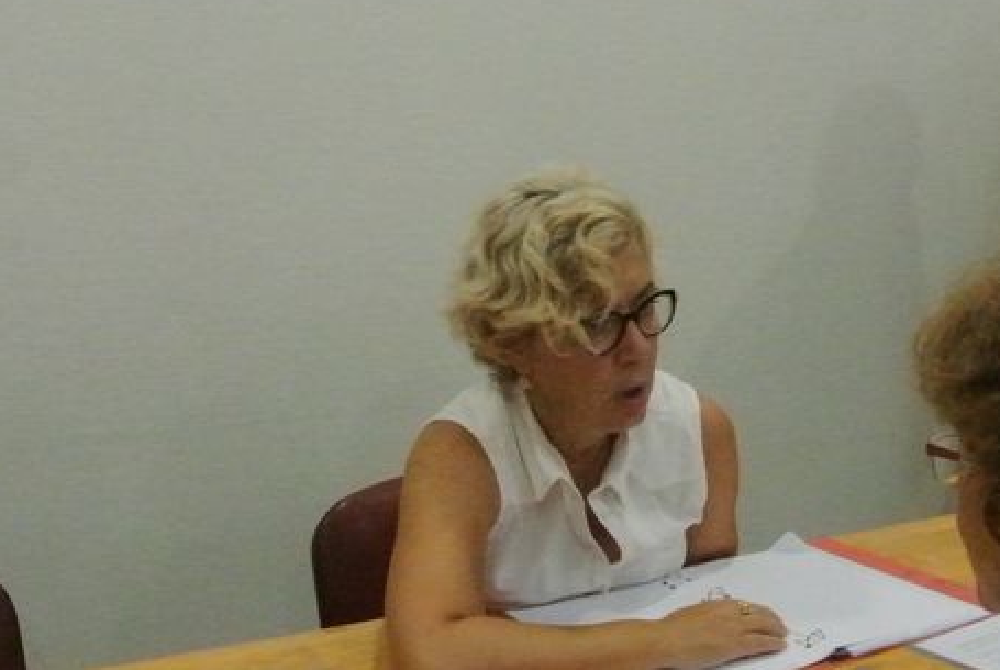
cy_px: 454
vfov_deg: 26.4
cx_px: 681
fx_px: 1419
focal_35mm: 51
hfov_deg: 38.3
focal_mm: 11
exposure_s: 1/60
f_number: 11
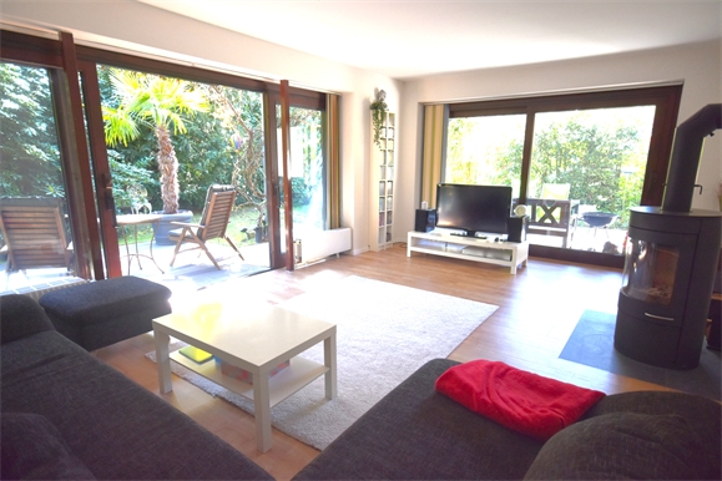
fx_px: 381
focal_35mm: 19
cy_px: 240
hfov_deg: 86.9
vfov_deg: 64.6
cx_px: 361
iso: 800
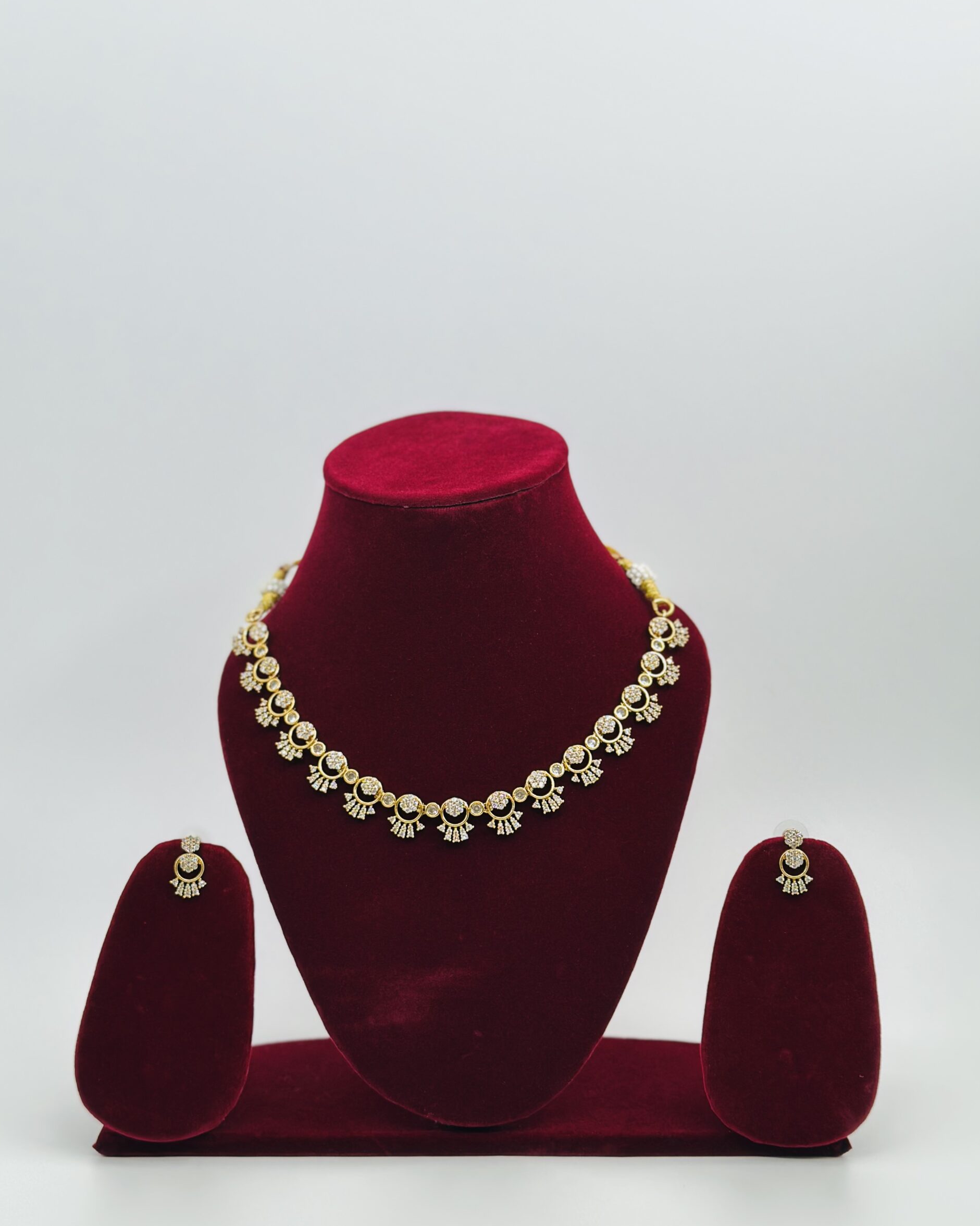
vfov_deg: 36.7
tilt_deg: -8.2
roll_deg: -0.6
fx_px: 1849
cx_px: 496
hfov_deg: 29.7
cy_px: 646
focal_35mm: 51
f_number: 1.78
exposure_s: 1/211
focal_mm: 6.86
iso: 80
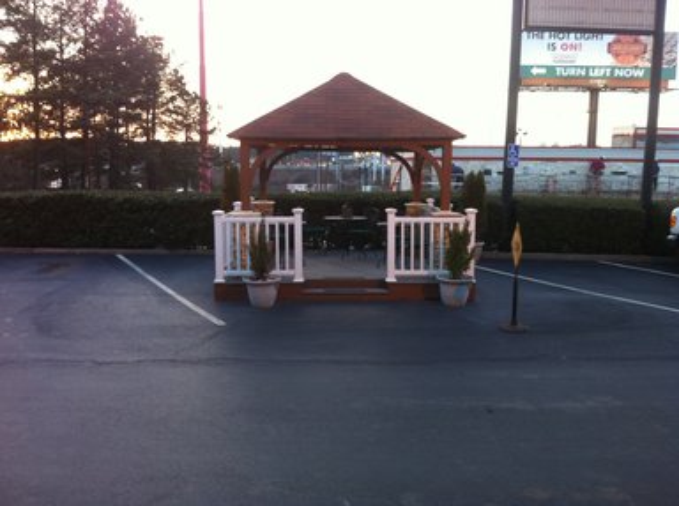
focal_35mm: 35
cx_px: 340
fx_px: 685
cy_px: 253
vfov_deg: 40.5
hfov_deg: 52.7
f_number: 2.8
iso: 80
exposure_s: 1/17
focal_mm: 3.85
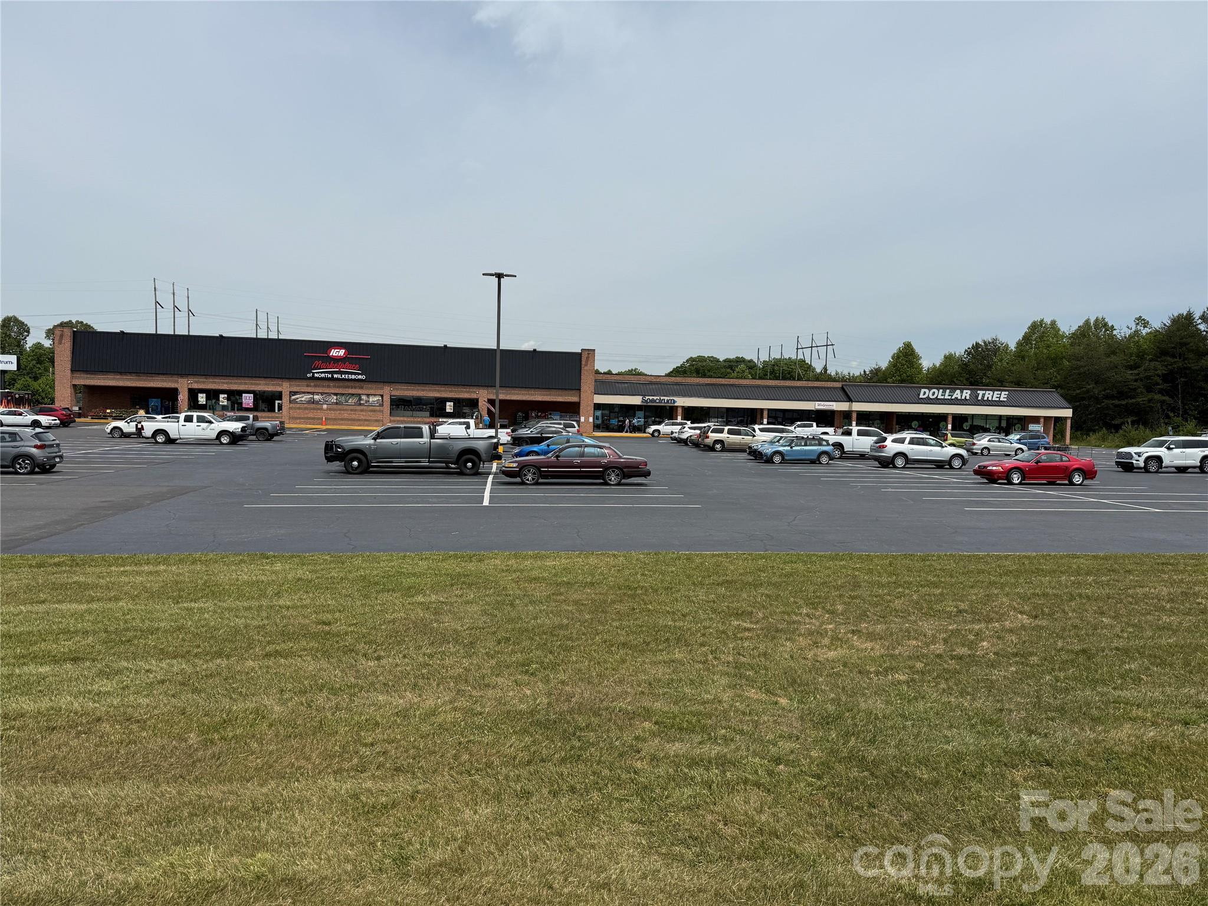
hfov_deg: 71.6
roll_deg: -1.5
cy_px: 453
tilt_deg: -2.7
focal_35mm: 24
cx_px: 604
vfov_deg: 56.8
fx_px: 838
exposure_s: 1/7353
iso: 80
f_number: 1.78
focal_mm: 6.76
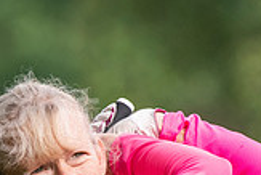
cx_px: 2
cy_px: 216
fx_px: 17807
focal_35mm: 2454
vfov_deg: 0.6
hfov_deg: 0.8
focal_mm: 460
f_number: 6.3
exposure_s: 1/1250
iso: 800
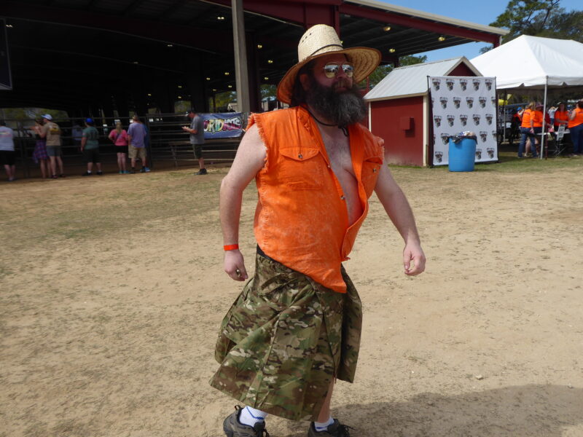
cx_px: 292
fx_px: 488
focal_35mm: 29
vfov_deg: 48.2
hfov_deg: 61.7
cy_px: 218
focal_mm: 5
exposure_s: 1/800
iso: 80
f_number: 3.5
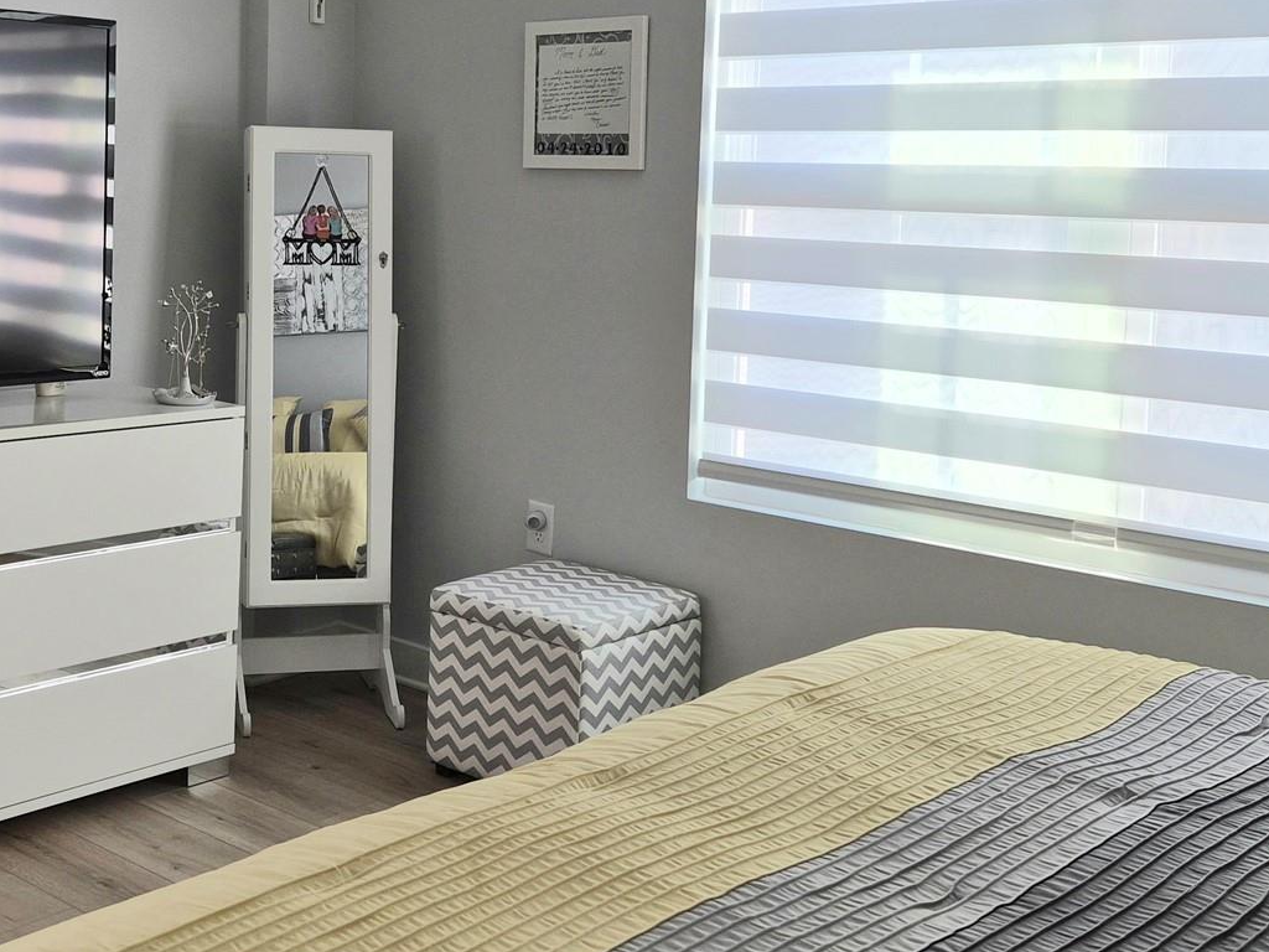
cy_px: 290
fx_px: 1686
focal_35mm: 46
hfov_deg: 40.6
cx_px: 394
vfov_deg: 31.2
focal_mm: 5.4
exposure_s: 1/120
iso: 50
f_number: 1.8
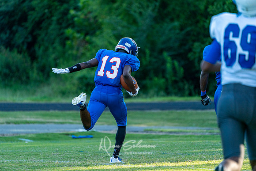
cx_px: 128
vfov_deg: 3.5
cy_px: 86
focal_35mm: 397
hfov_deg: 5.2
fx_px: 2824
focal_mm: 397
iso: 1000
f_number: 5.6
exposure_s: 1/1000
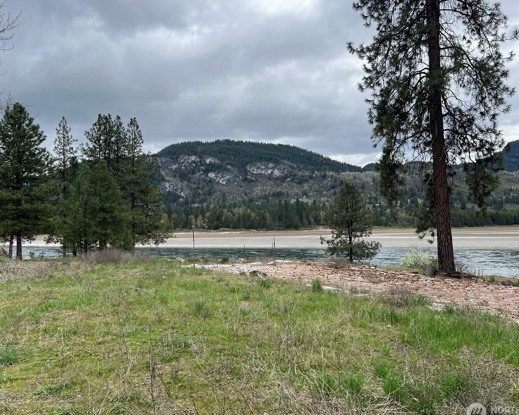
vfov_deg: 51.5
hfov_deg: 62.2
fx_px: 430
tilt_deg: +4.3
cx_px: 273
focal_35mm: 28
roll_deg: -0.2
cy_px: 212
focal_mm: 5.7
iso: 50
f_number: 1.5
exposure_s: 1/1934
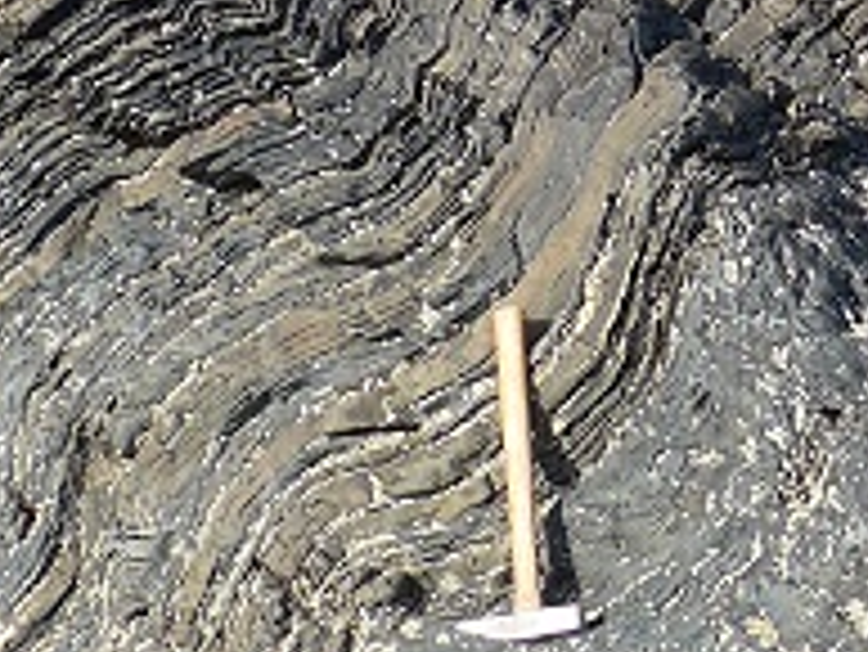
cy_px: -328
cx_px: 958
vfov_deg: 9.6
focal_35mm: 150
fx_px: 3764
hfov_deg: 12.9
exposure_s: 1/500
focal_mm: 6
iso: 80
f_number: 2.8
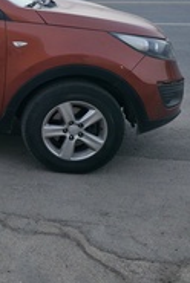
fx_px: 465
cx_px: -70
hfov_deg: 20.6
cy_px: 68
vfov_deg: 33.2
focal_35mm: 59
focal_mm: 6.3
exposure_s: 1/120
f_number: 1.7
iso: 320
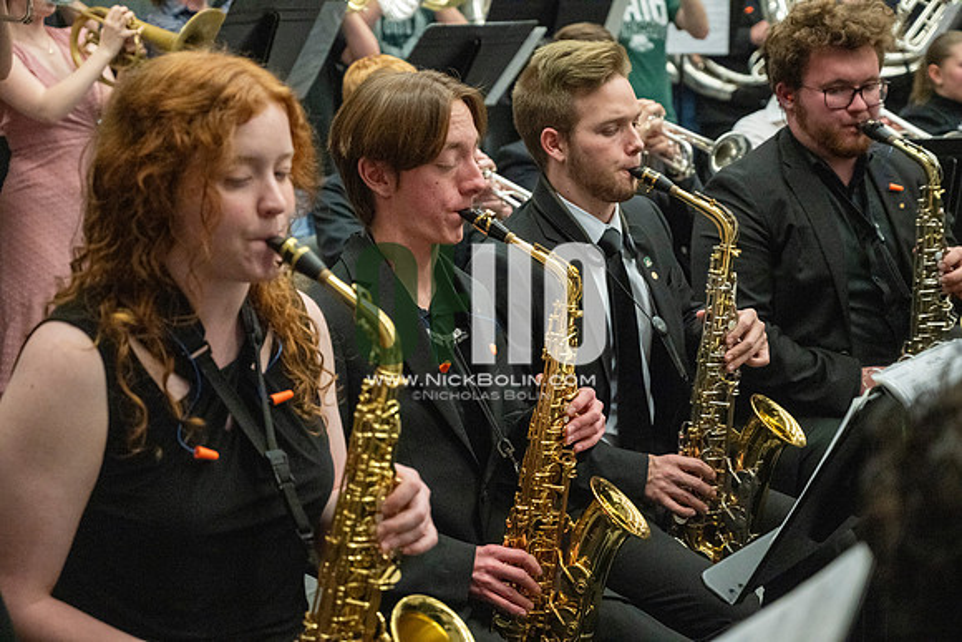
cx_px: 481
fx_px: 1684
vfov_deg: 21.6
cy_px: 321
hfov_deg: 31.9
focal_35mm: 63
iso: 10000
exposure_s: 1/500
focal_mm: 63
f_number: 4
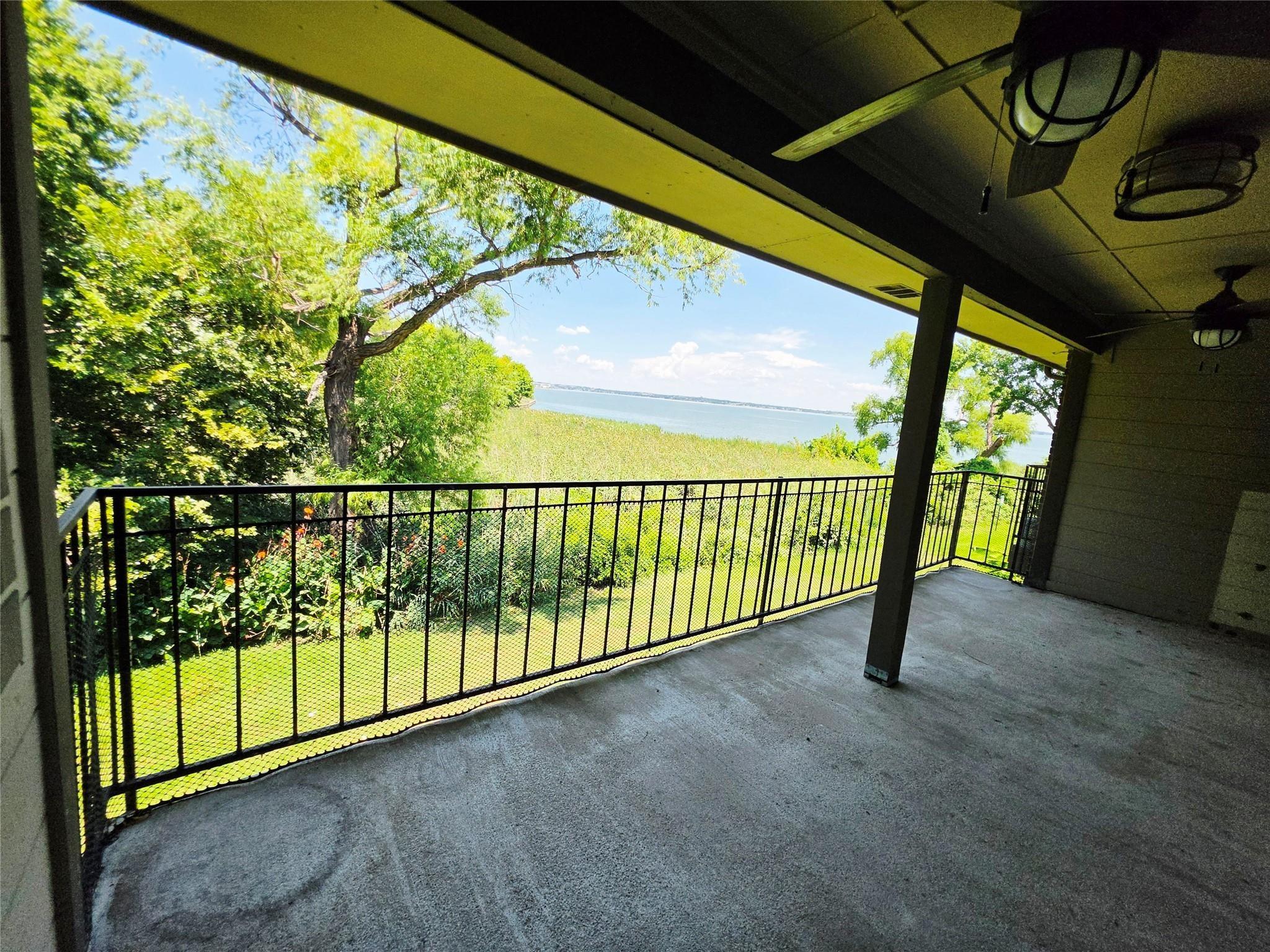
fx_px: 477
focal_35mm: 13
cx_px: 635
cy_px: 476
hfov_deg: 106.2
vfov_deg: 89.9
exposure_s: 1/2000
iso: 64
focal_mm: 2.2
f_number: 1.9
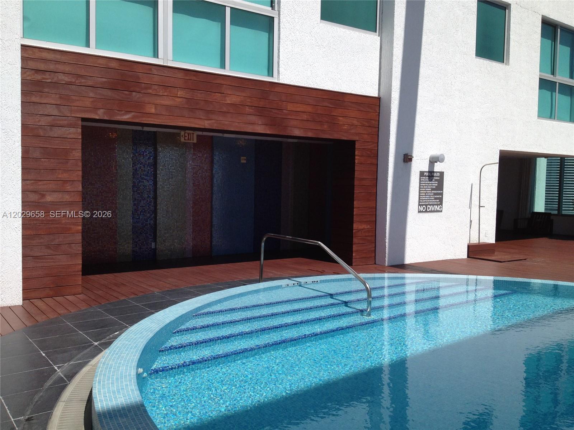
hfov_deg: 52.6
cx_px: 287
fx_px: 580
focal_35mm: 35
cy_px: 215
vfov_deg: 40.7
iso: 64
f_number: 2.4
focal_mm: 4.28
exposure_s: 1/2907
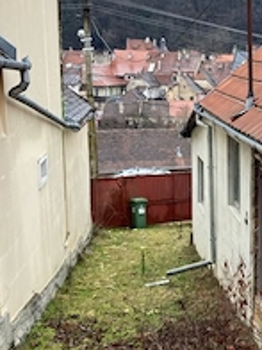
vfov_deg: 33.8
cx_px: 262
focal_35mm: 57
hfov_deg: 24.5
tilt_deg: -10.8
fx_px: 575
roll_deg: -1.8
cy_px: 189
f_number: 1.8
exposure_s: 1/180
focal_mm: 3.99
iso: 20
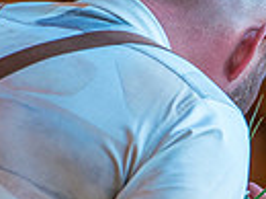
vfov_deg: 2.3
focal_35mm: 646
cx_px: 393
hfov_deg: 3.1
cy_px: 145
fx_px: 4955
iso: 1000
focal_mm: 150
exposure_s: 1/320
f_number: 2.8
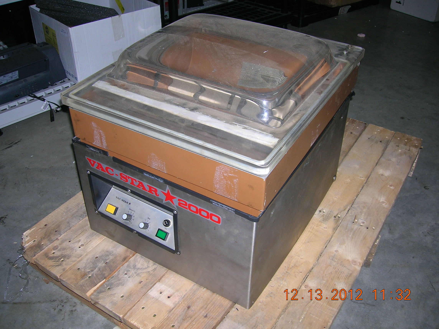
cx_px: 220
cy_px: 164
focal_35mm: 34
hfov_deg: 54.0
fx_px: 431
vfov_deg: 41.7
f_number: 2.9
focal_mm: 5.7
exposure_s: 1/60.1
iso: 52
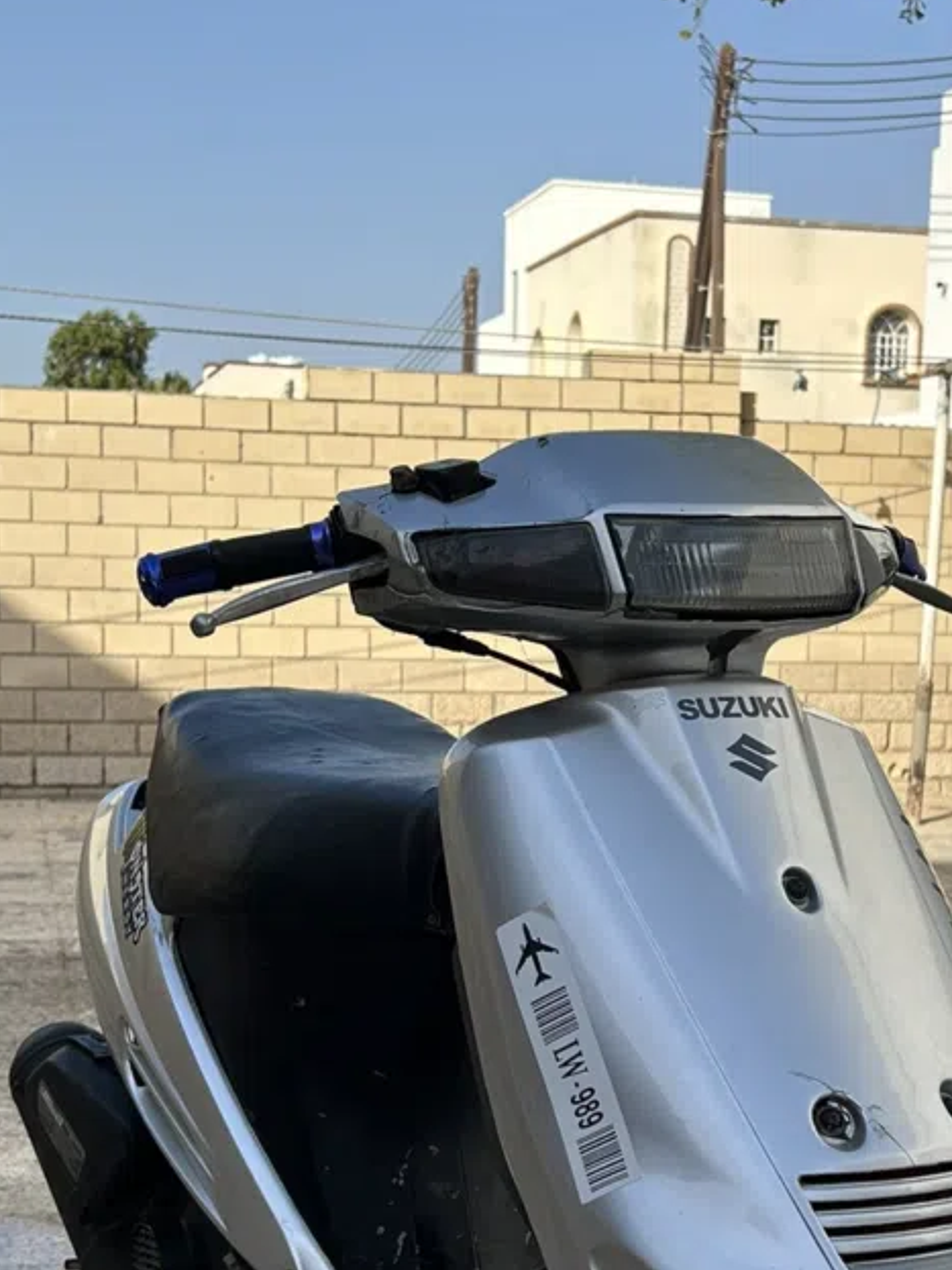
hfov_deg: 25.6
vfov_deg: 33.6
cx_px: 530
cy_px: 788
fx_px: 2091
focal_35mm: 57
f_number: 1.5
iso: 50
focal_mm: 5.7
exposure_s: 1/1901
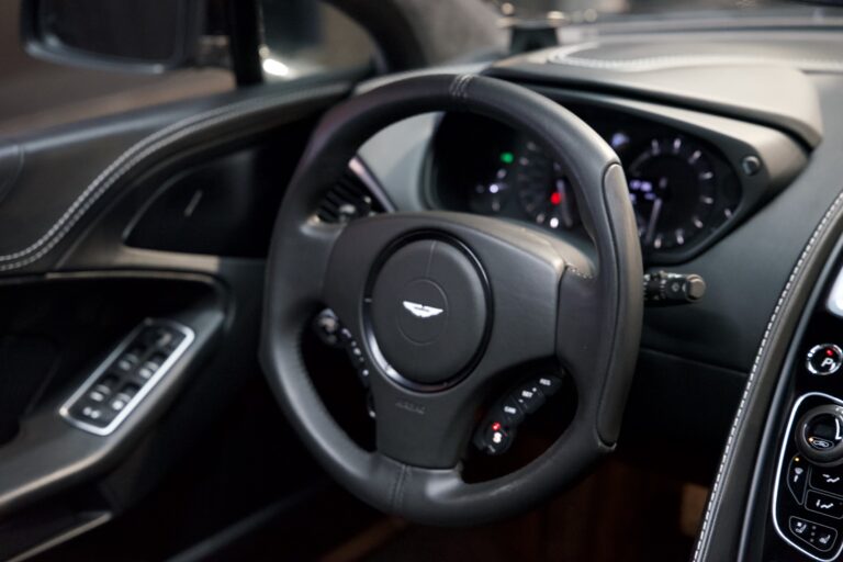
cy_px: 281
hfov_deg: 28.8
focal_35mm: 70
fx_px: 1639
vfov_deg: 19.5
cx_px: 422
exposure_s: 1/80
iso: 4000
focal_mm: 70
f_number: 3.2
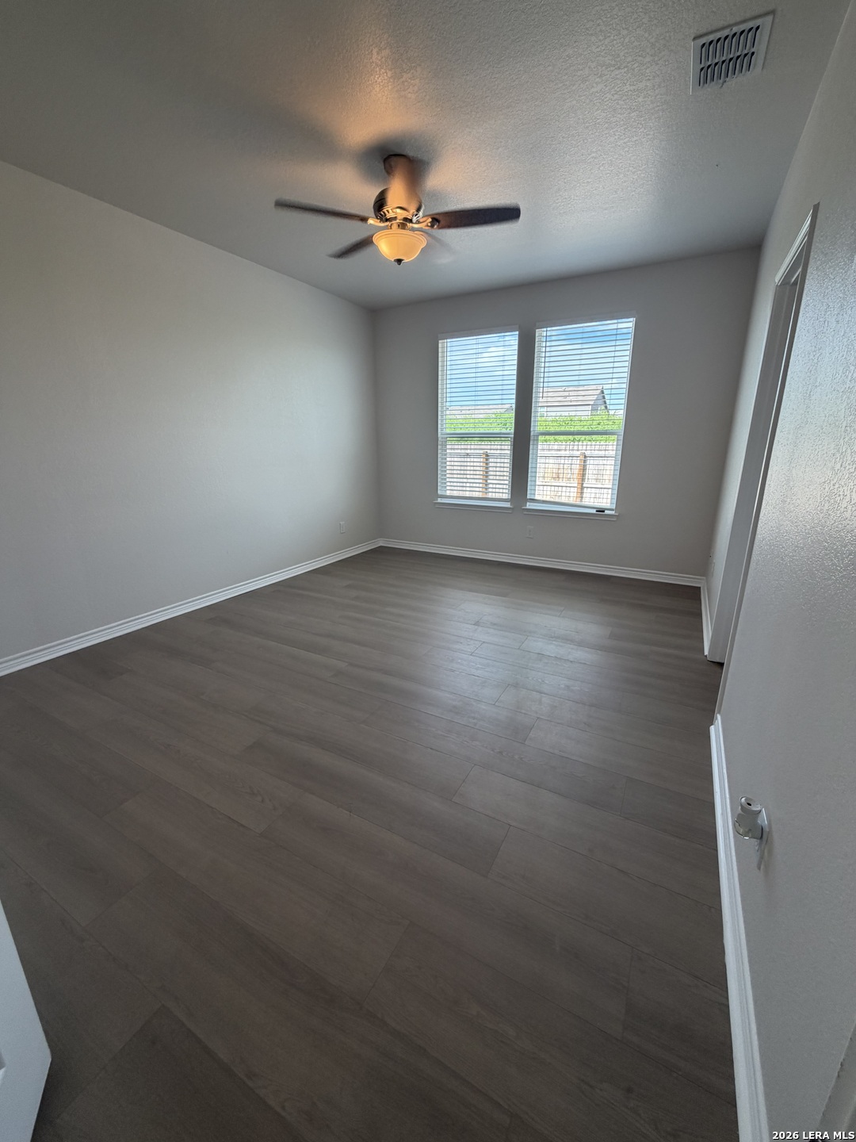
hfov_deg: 85.7
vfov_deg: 102.1
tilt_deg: -14.6
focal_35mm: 14
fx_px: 462
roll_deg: +1.1
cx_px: 428
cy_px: 571
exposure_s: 1/120
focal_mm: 2.22
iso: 80
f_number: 2.2
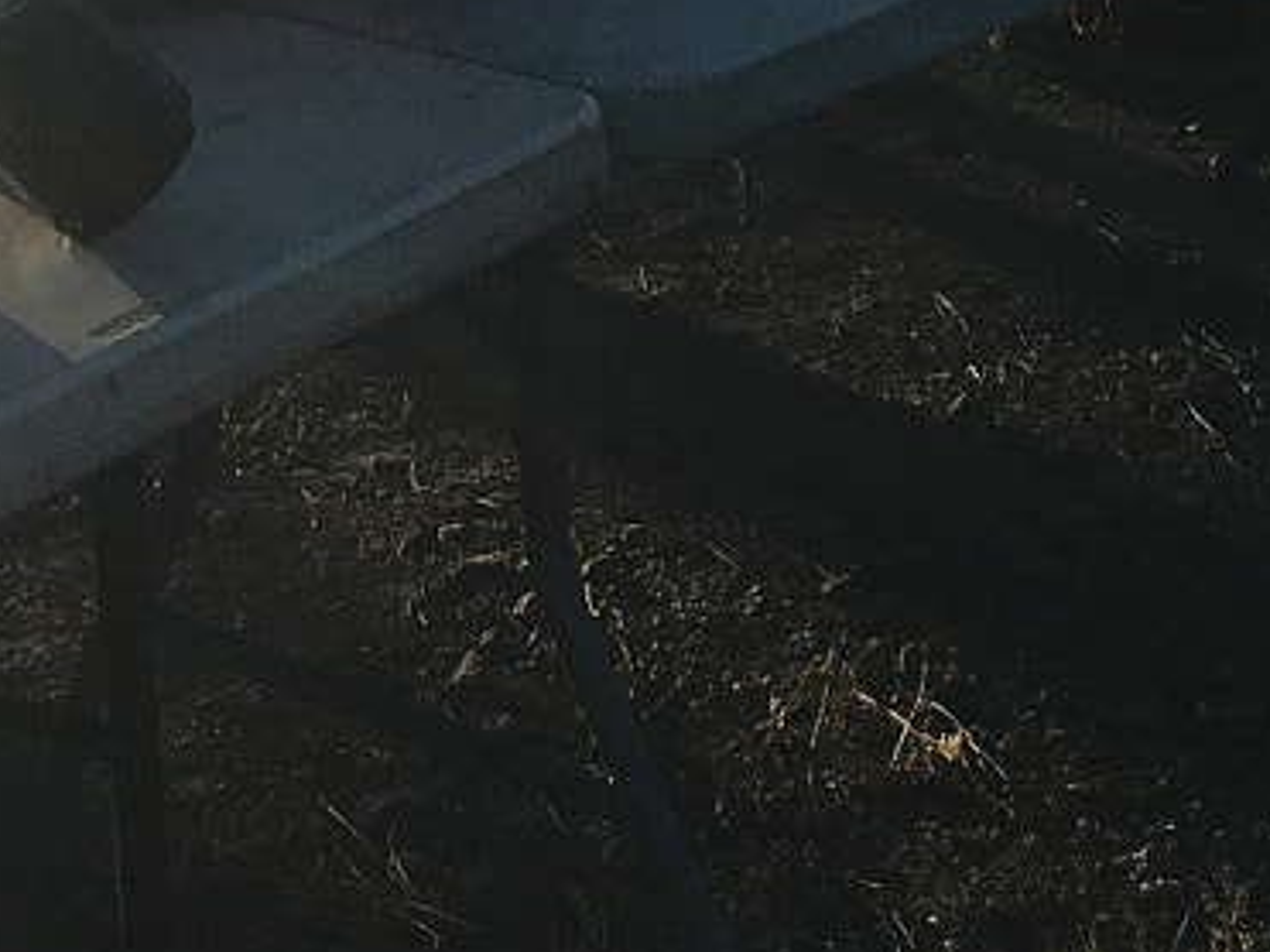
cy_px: -942
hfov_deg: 15.6
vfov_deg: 10.8
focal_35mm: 125
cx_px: 82
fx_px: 4585
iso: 25
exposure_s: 1/1672
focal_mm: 4.15
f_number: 2.2
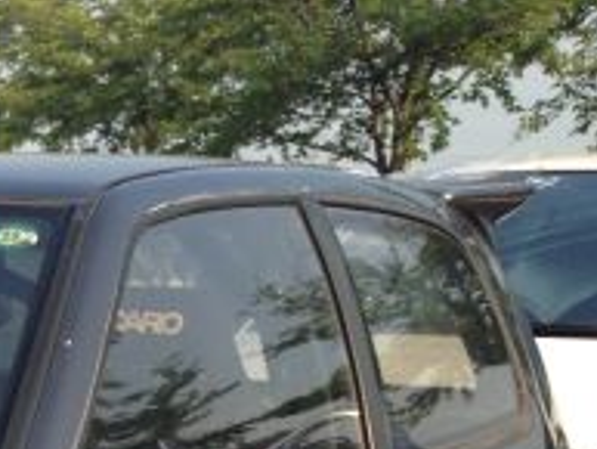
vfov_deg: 10.0
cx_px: -486
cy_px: 926
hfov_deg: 13.0
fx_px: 2364
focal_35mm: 137
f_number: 2.4
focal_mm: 4.13
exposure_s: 1/669
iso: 50
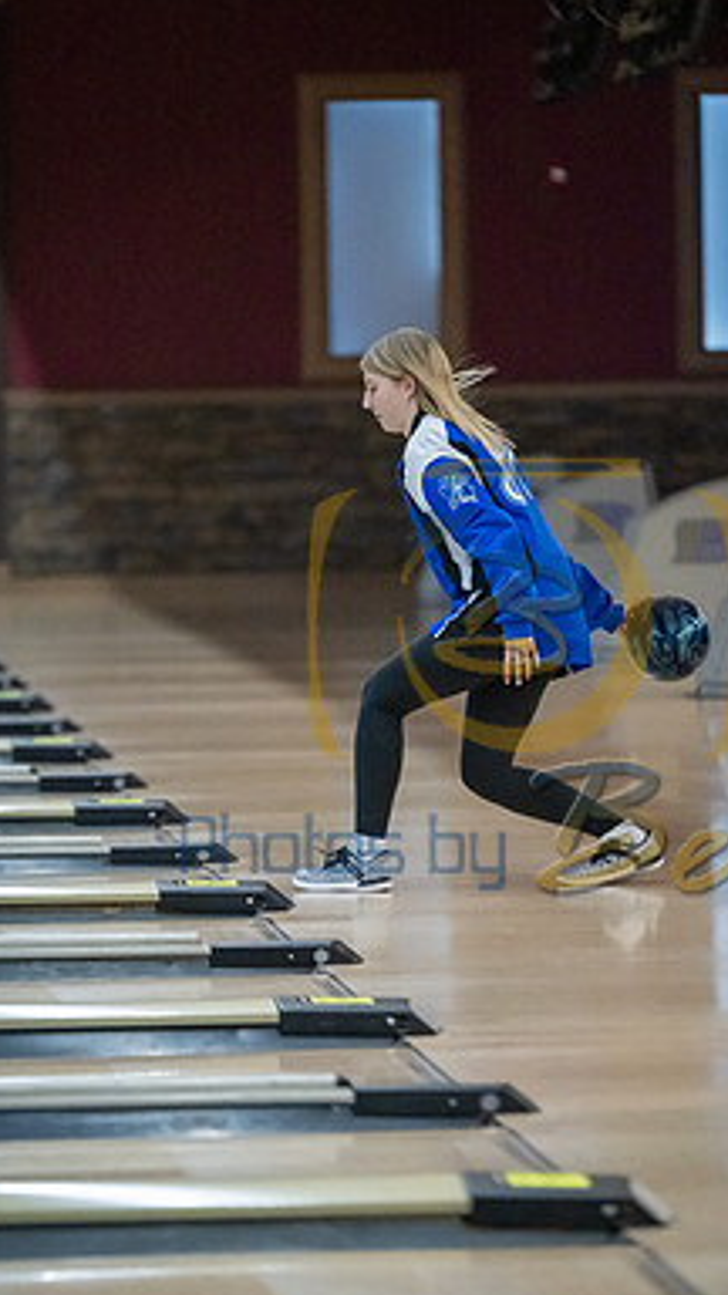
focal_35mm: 221
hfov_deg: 5.5
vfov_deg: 9.8
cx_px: 485
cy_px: 674
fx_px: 7584
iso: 4000
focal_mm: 180
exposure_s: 1/1000
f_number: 2.8
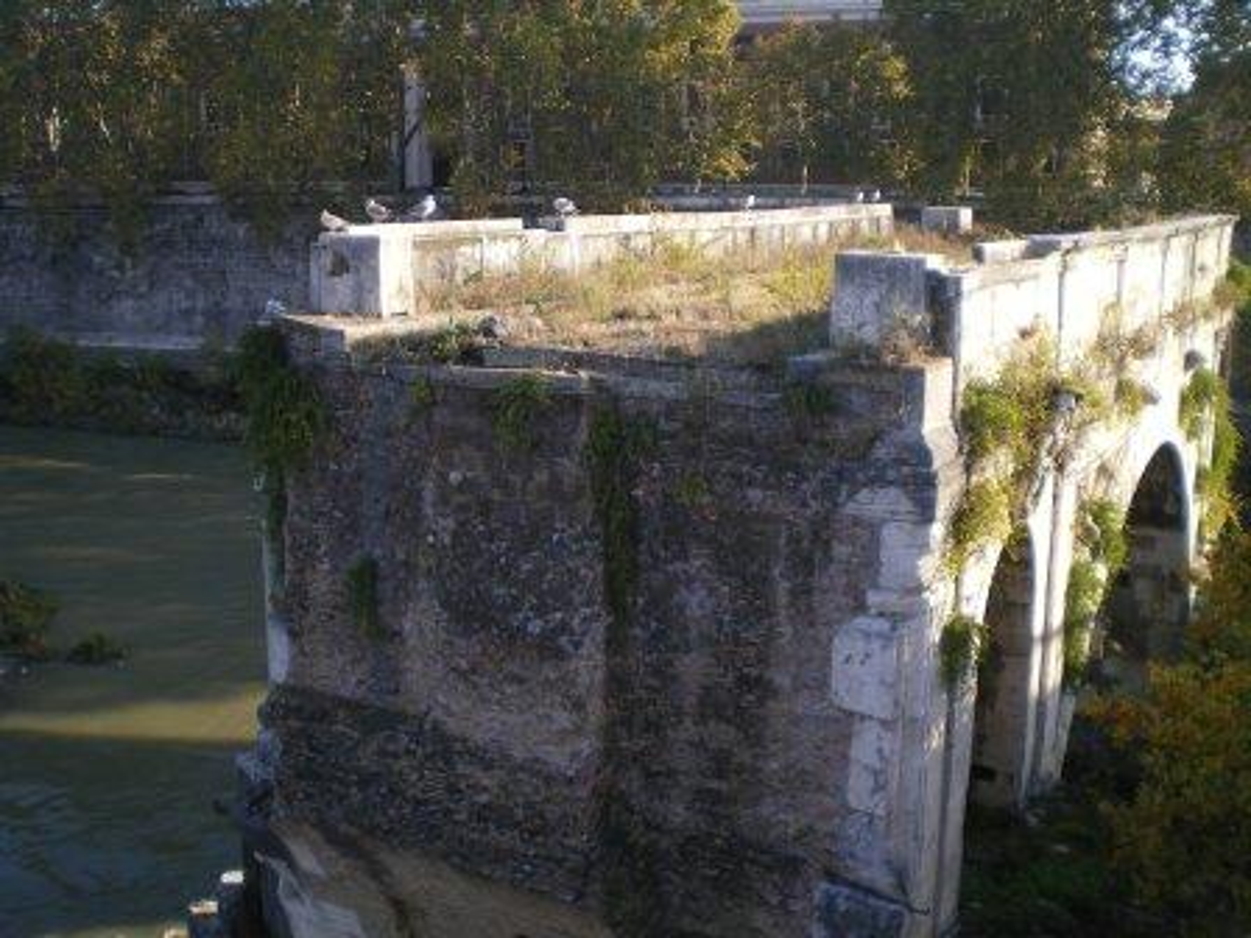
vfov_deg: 37.7
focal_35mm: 38
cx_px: 626
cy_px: 469
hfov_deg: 49.0
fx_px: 1373
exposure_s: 1/200
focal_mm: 6.3
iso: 64
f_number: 3.1
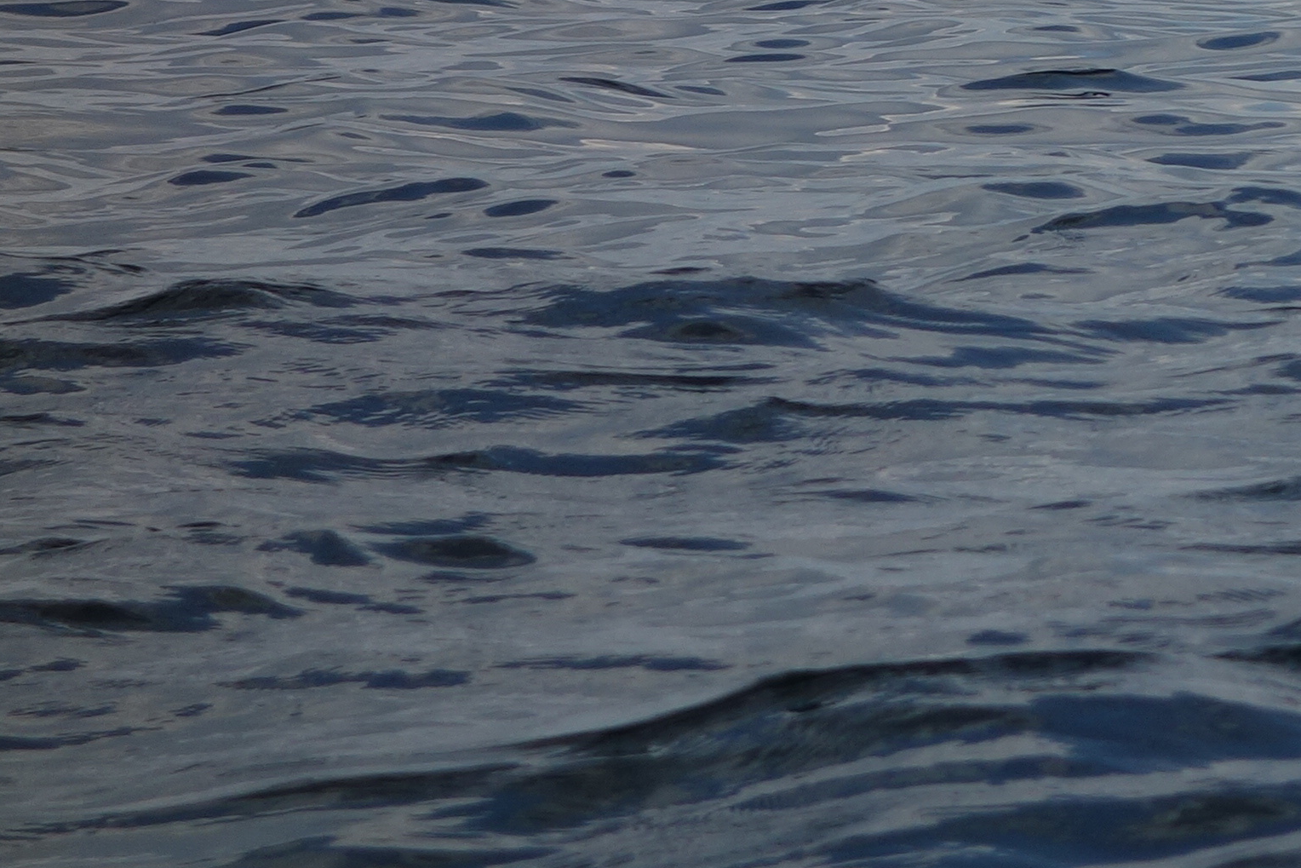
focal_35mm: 358
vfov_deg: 3.8
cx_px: 2090
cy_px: -473
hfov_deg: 5.7
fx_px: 12938
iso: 125
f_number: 5.6
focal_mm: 37.1
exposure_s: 1/800
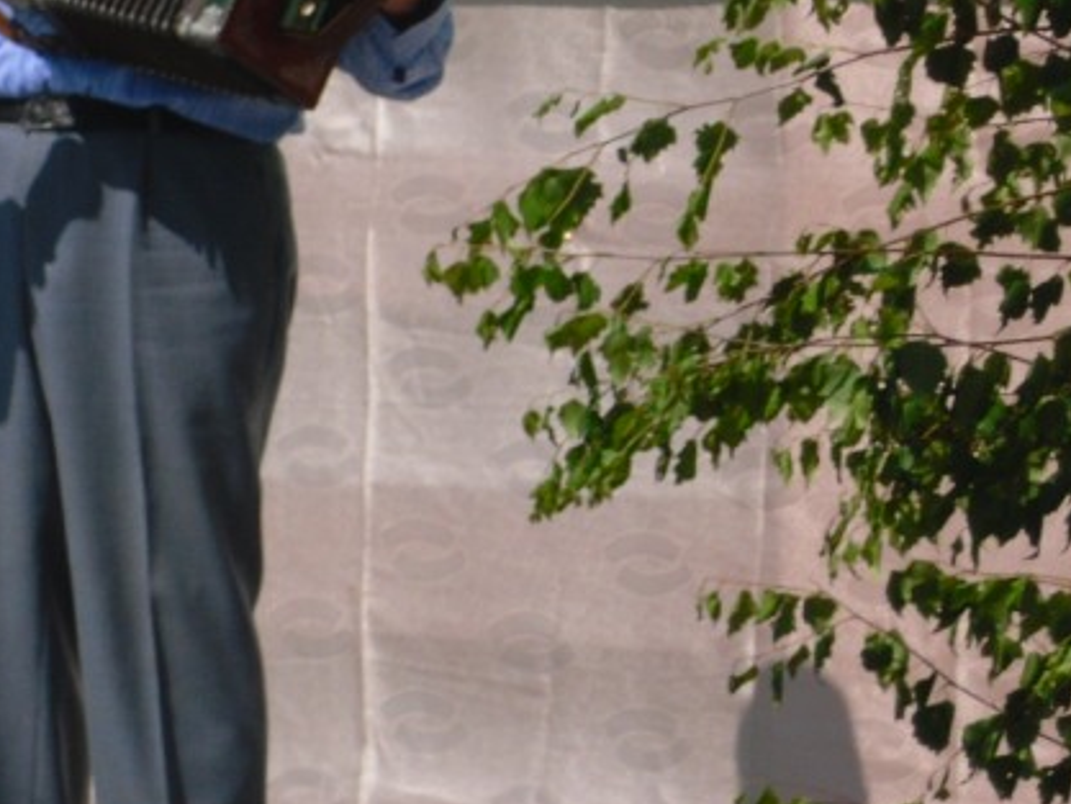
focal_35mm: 346
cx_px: -31
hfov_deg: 5.7
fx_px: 10708
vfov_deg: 4.3
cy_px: 36
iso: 80
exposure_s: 1/165
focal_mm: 25.5
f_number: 13.8
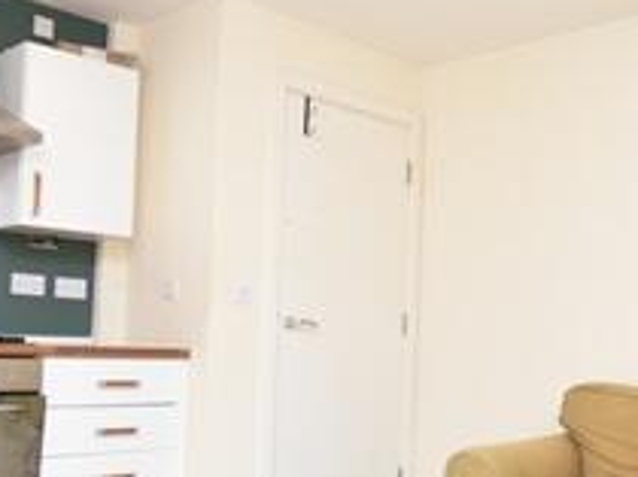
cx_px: 349
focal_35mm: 44
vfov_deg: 32.5
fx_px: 810
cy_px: 319
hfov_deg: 42.9
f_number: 5
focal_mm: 10
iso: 800
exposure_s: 1/100
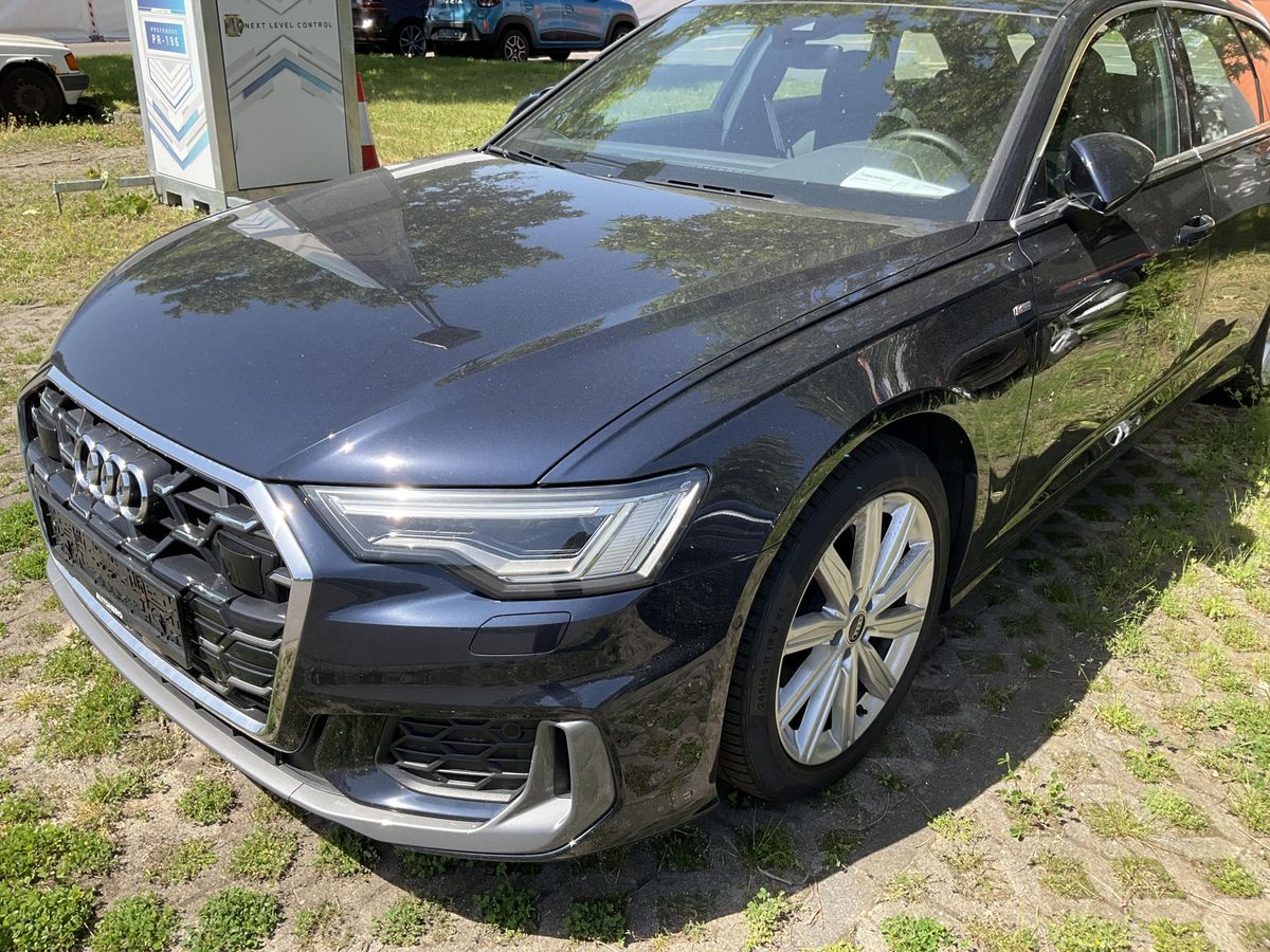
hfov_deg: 61.7
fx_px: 1064
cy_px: 476
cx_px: 635
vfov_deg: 48.2
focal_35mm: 29
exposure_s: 1/606
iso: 25
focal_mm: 3
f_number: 1.8
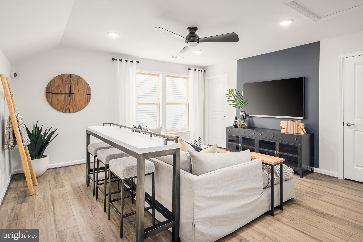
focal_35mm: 19
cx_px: 182
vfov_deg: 64.6
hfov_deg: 86.9
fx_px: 192
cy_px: 121
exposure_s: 1/200
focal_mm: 19
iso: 200
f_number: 9
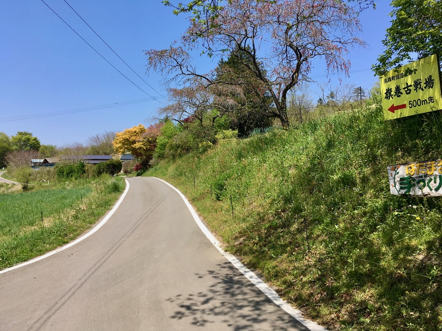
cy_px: 166
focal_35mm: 29
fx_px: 370
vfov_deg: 48.2
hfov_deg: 61.7
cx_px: 221
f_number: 2.2
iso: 25
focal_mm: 4.15
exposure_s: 1/1166
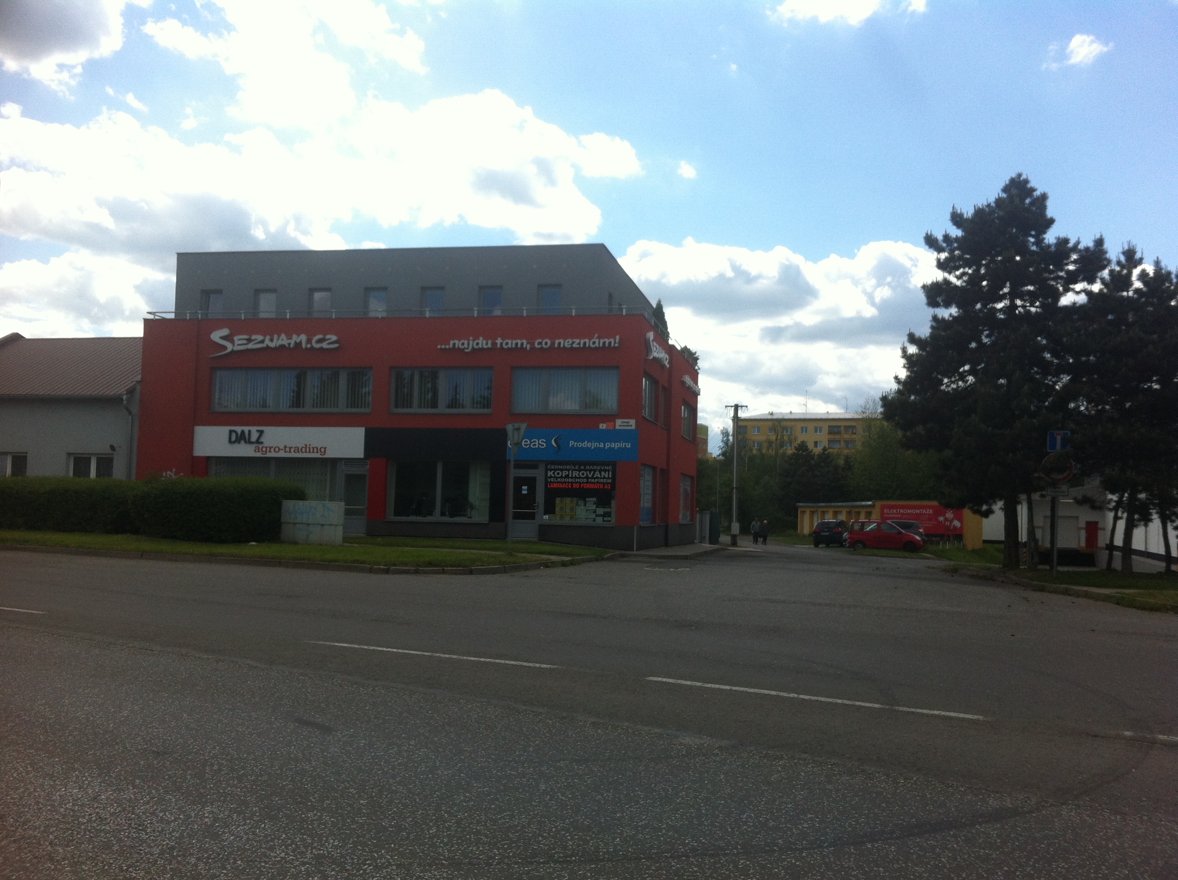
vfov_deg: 40.6
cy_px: 440
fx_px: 1189
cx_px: 589
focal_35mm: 35
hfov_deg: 52.7
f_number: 2.8
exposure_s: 1/1436
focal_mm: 3.85
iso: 80
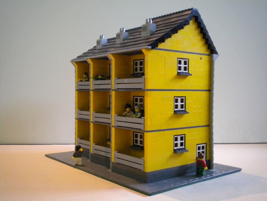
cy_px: 100
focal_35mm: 41
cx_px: 134
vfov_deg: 35.1
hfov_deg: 45.8
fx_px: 316
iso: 800
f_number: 3.5
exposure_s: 1/60.7
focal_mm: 7.4
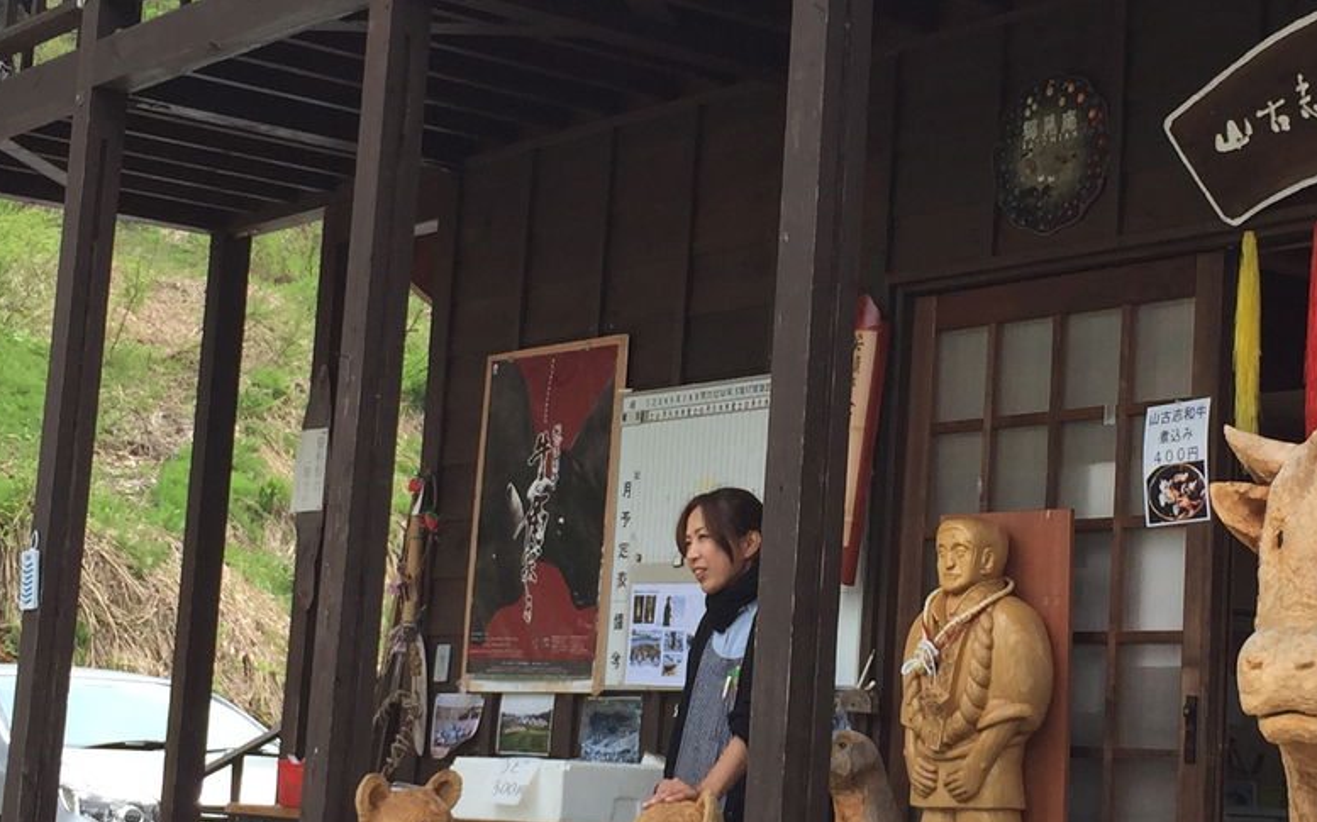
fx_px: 2727
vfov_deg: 17.1
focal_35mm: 76
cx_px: 871
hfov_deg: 27.0
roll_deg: -3.5
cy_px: 405
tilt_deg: +10.8
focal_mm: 4.15
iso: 32
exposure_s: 1/527
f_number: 2.2
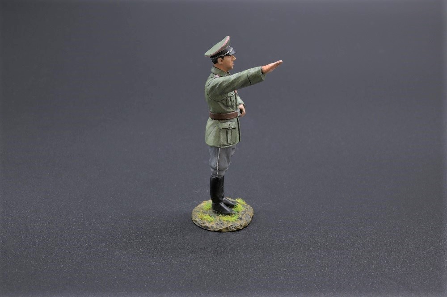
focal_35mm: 62
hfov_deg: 32.4
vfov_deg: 21.9
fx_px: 769
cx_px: 224
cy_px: 148
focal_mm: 62
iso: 400
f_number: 22
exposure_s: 1.6
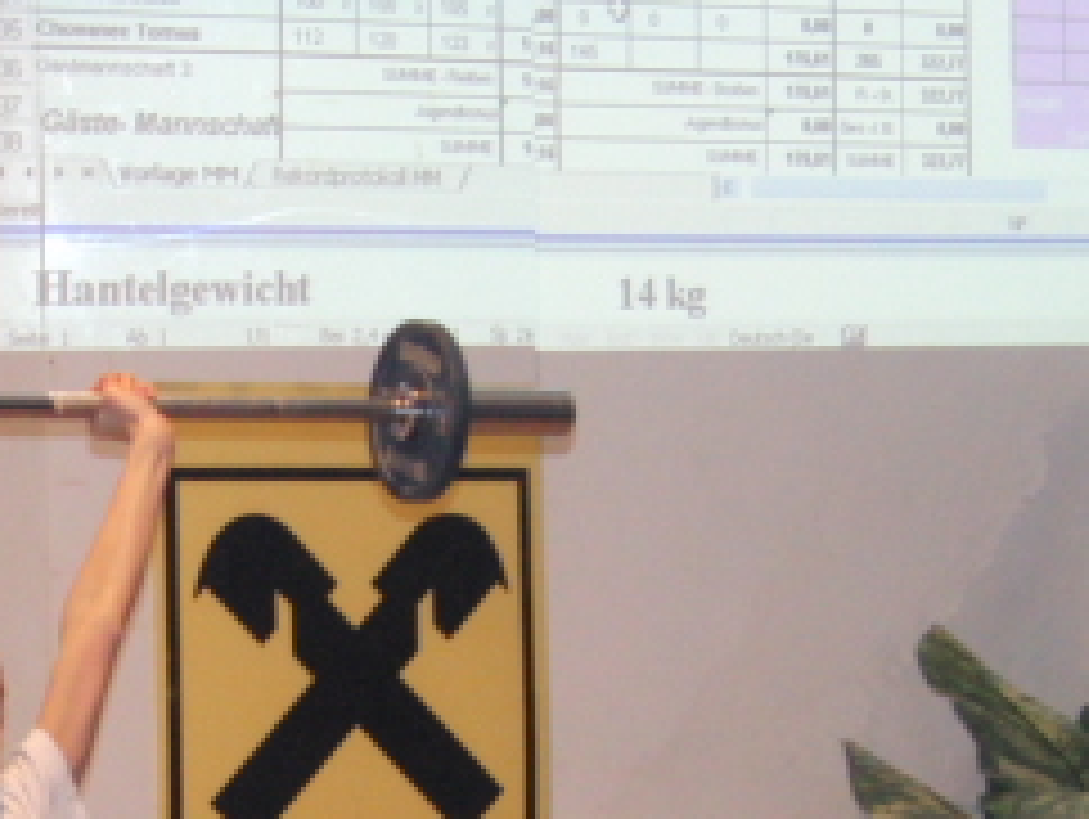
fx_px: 5322
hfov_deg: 11.5
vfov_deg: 8.7
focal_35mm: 169
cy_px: 1030
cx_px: -90
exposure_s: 1/60
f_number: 3.5
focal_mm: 11.4
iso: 400
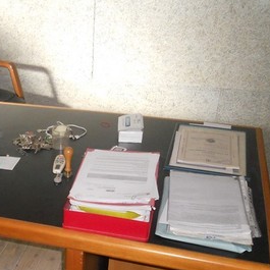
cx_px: 20
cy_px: 213
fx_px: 477
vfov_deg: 30.9
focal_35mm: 54
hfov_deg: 30.1
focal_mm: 4.9
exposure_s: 1/25
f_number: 3.2
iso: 250
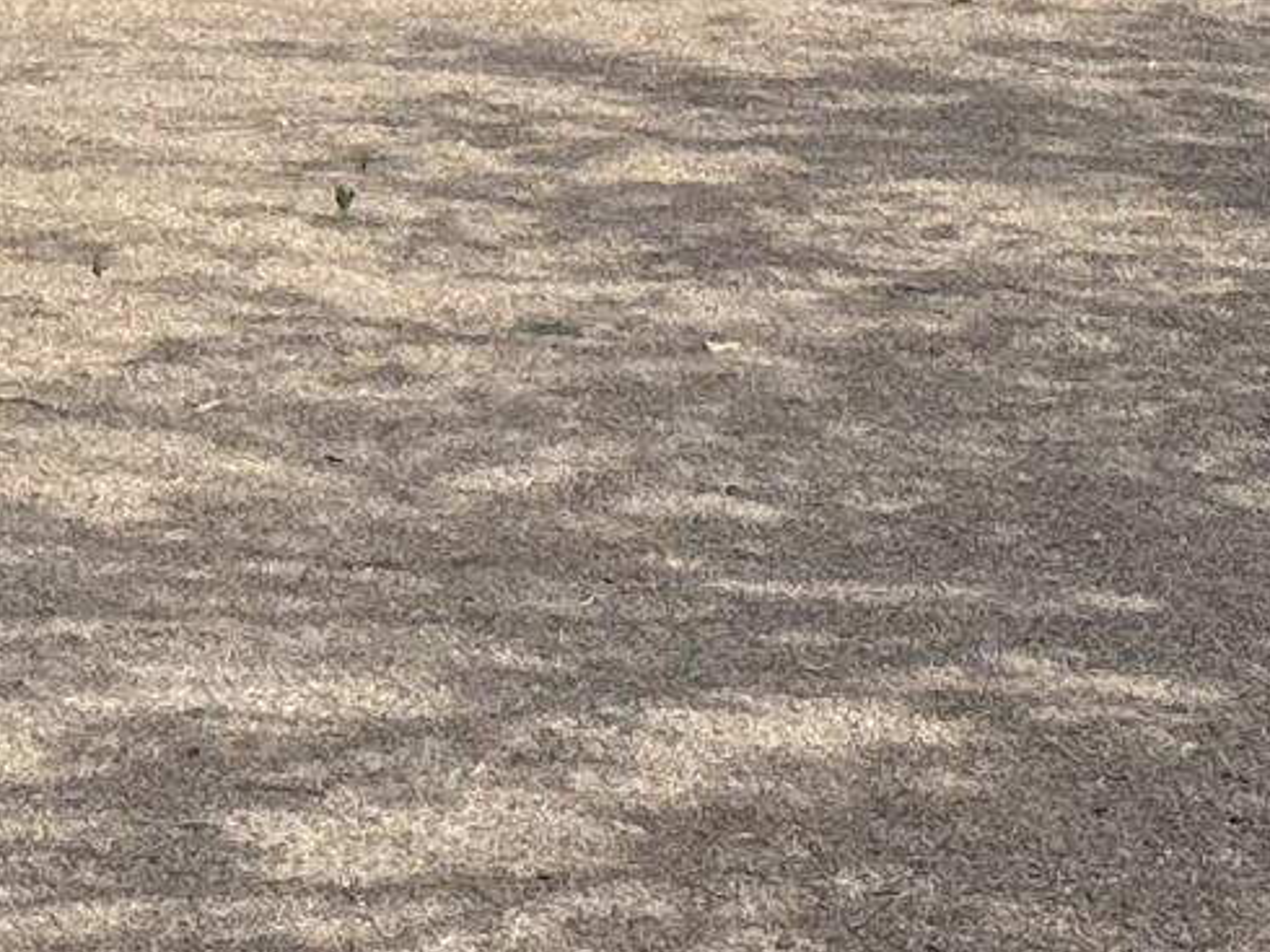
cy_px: -425
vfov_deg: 9.8
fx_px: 5391
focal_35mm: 147
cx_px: 524
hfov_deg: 13.4
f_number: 1.78
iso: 80
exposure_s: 1/2732
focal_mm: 6.86
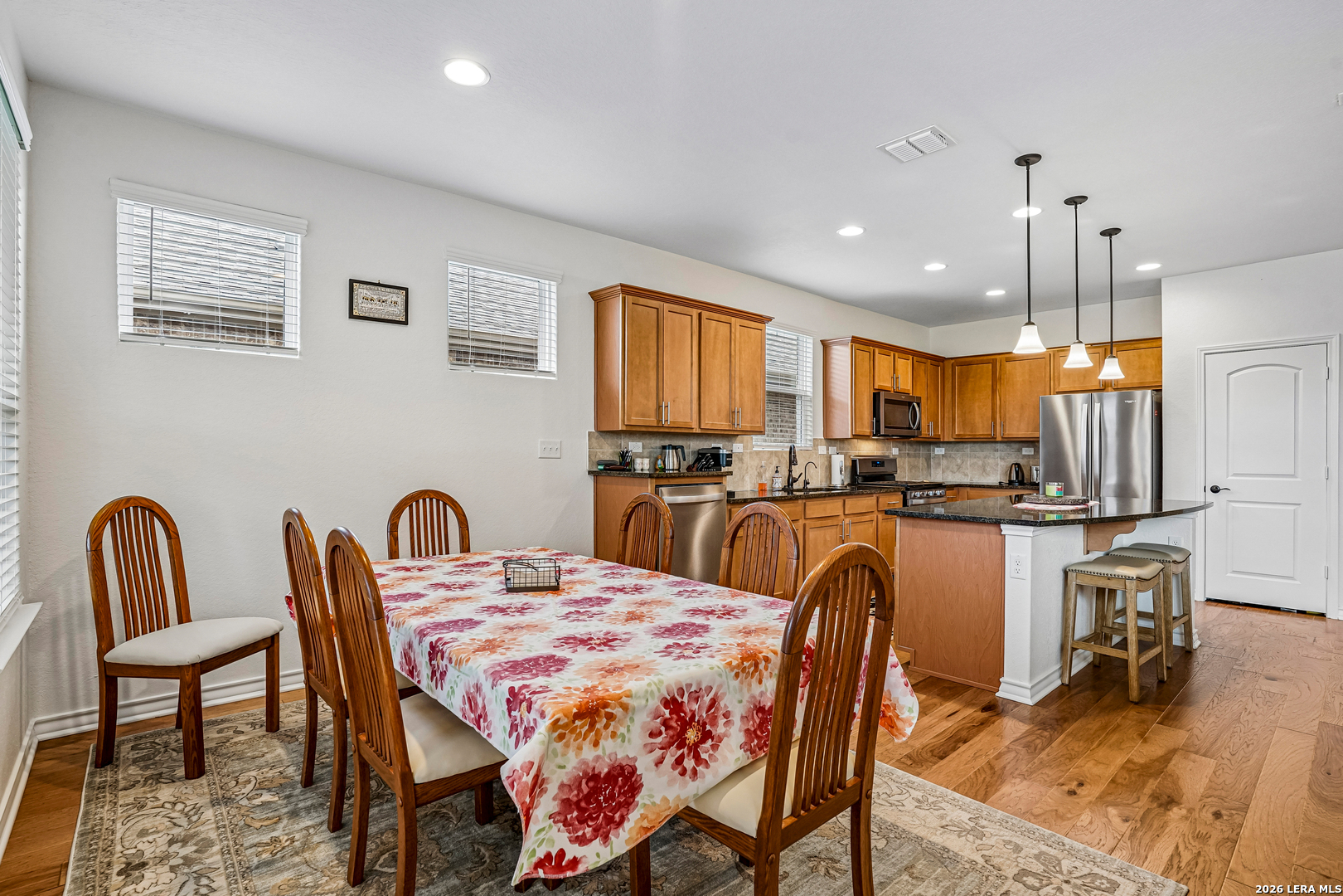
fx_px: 597
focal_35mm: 16
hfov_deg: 96.7
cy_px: 448
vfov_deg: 73.7
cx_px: 672
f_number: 8
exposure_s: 1/15
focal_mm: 16
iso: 400
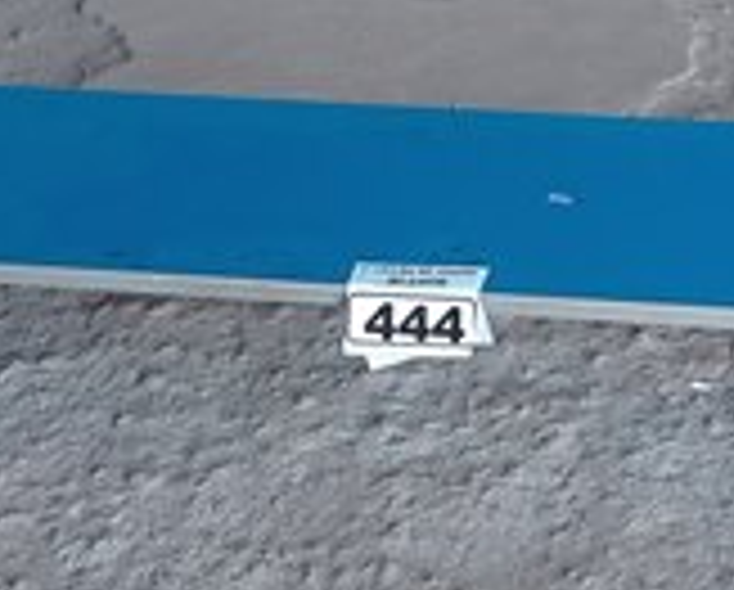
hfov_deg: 17.9
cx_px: 477
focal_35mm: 107
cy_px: 318
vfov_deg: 14.4
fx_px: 2329
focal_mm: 4.7
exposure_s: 1/60
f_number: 1.79
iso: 121
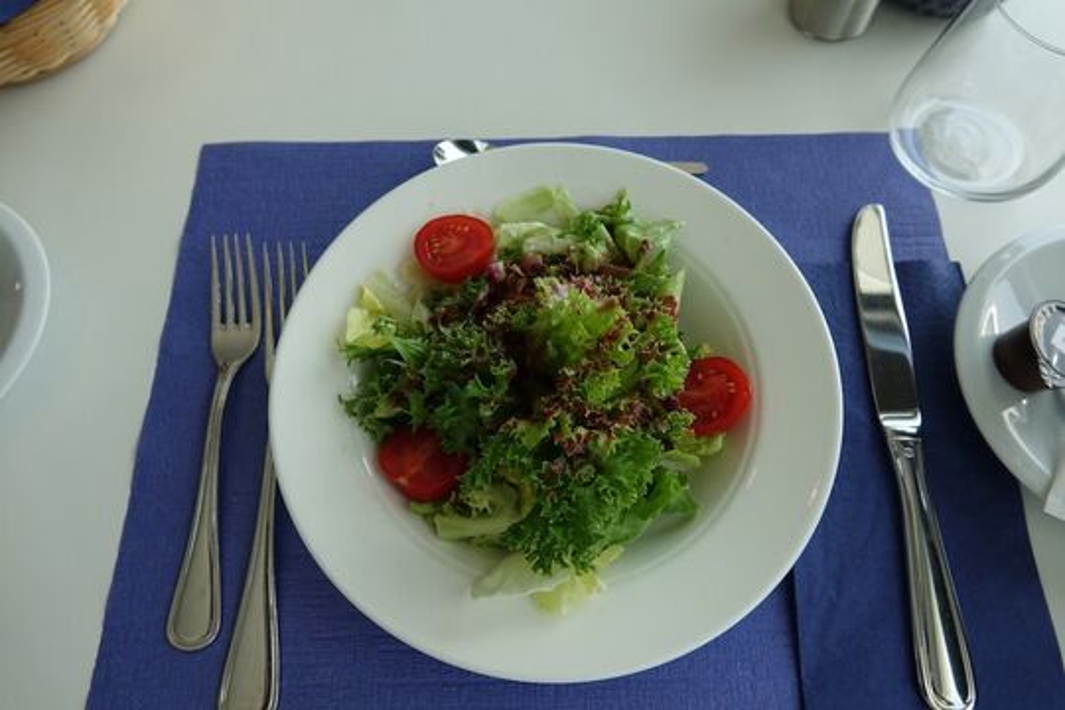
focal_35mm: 24
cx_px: 532
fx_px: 710
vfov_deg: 53.1
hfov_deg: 73.7
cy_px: 355
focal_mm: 8.8
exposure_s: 1/250
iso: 100
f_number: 2.5
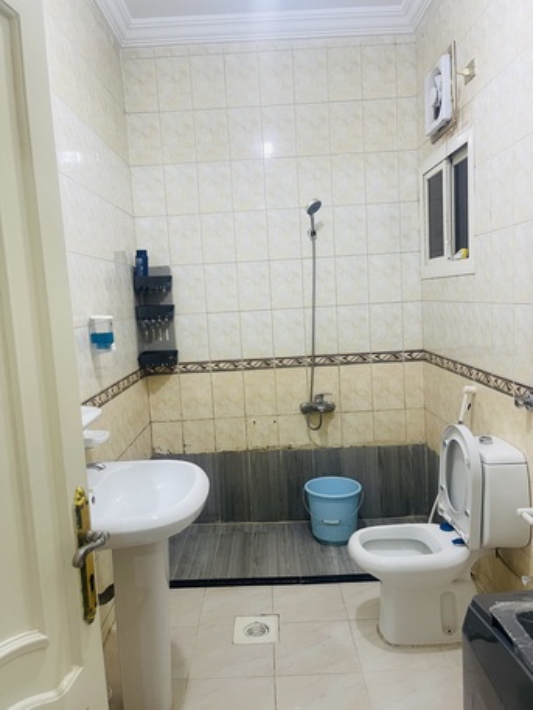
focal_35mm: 25
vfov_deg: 69.4
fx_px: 513
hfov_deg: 54.9
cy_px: 355
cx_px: 266
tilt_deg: -5.1
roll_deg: +2.9
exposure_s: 1/60
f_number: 1.6
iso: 100
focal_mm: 5.1
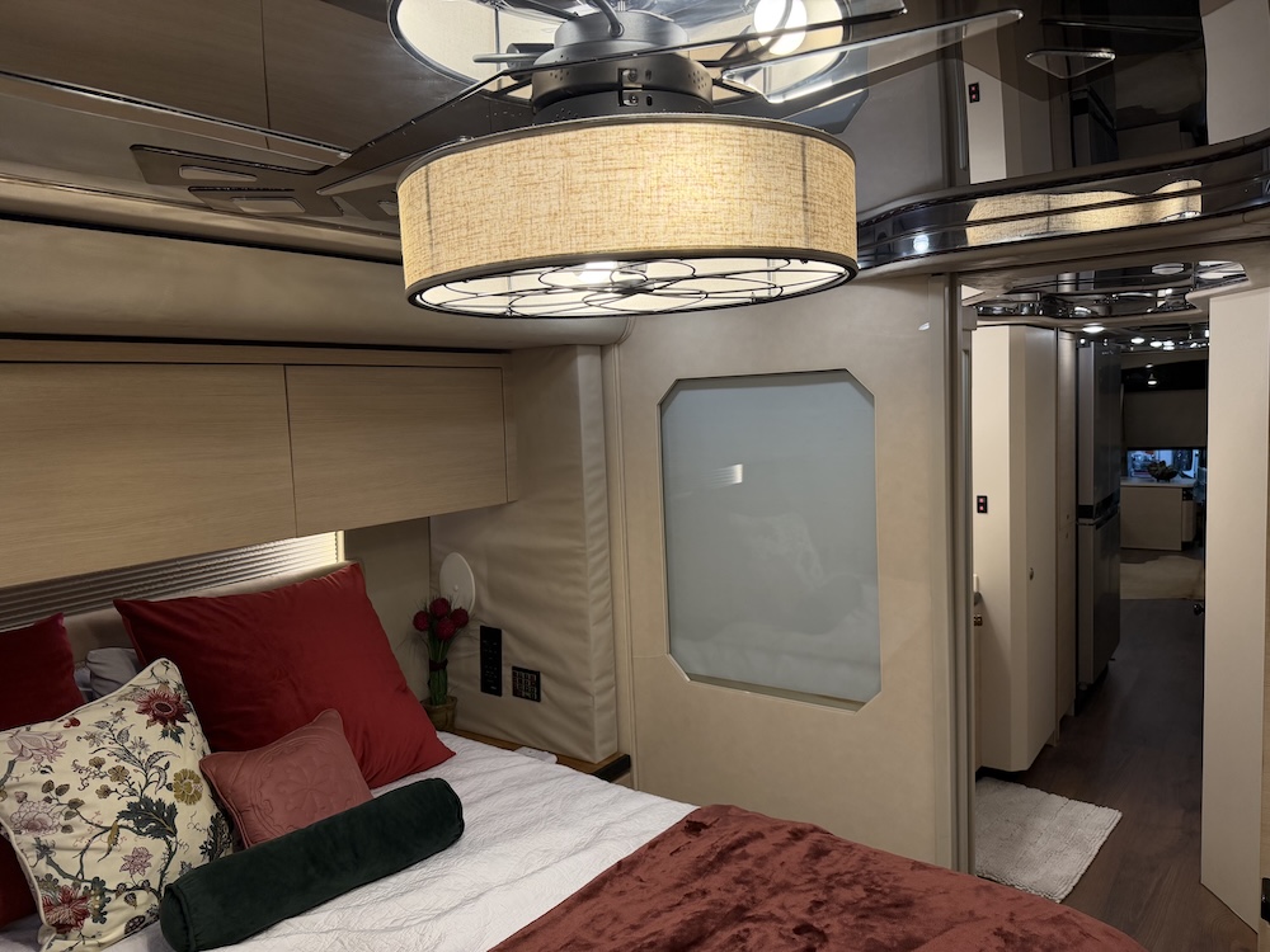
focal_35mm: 24
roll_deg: +2.7
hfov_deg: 71.6
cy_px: 476
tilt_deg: -4.6
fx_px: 881
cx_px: 635
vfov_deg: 56.8
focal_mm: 6.76
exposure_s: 1/156
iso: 200
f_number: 1.78
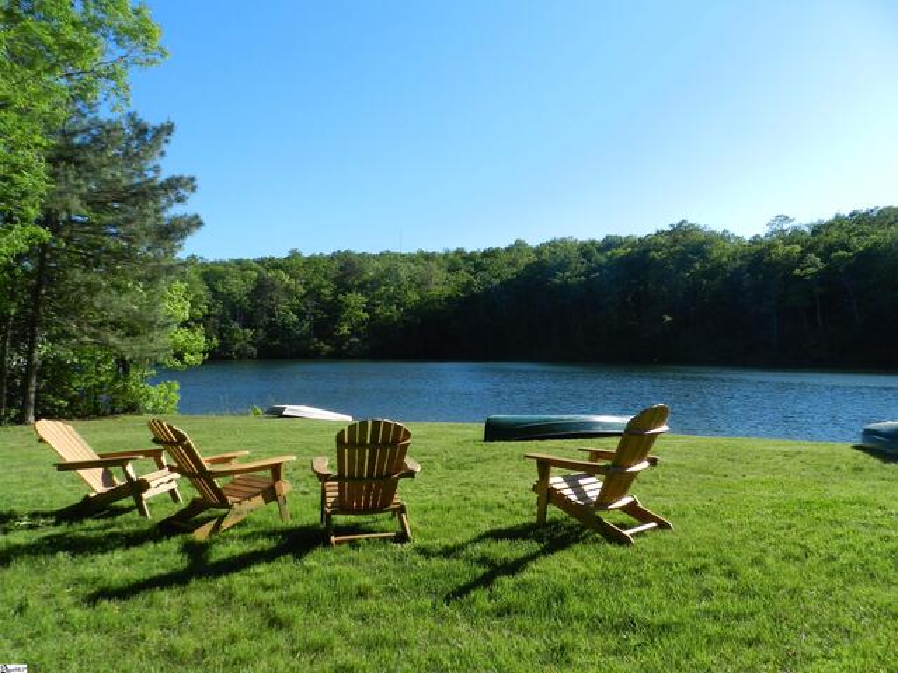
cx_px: 449
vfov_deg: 58.9
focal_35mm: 23
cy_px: 336
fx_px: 597
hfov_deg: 73.9
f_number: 4
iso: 160
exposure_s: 1/640
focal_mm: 4
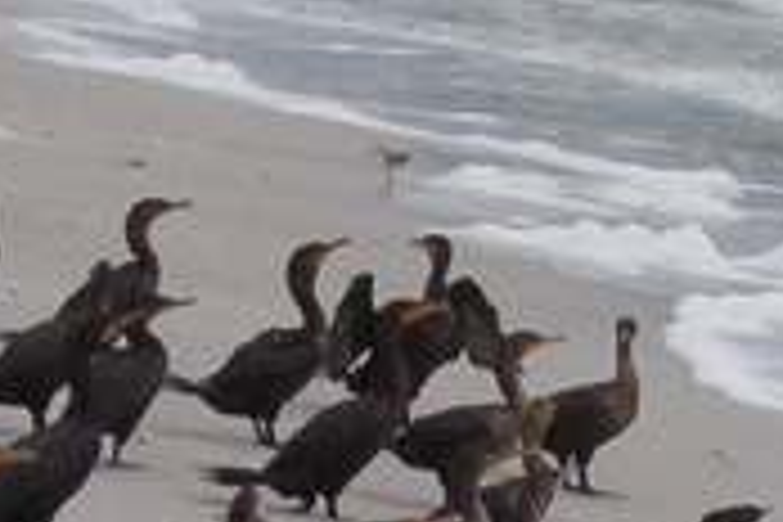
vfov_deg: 4.4
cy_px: 1163
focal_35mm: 305
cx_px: 335
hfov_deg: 6.8
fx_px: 6633
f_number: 3.94
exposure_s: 1/528
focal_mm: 12.09
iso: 100
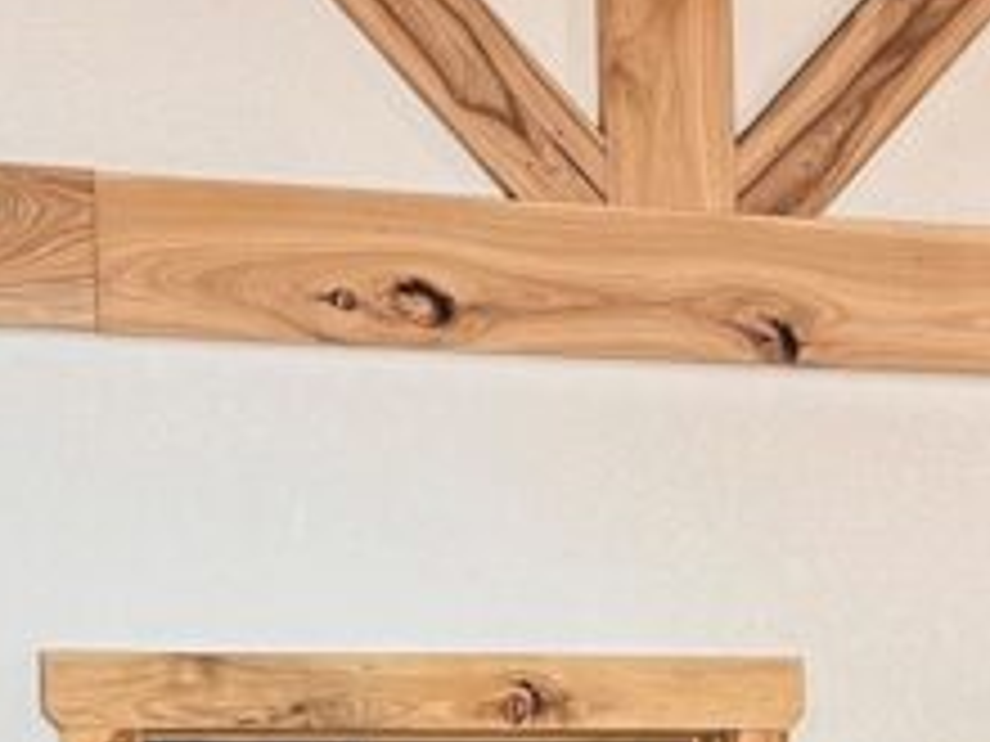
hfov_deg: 15.6
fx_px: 3604
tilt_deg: +4.9
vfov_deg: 11.7
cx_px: 443
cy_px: 666
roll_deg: +2.1
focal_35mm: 126
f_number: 1.6
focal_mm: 5.1
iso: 160
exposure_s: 1/60
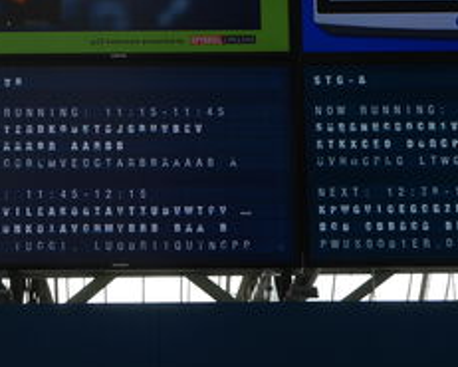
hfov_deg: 16.1
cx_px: 113
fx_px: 1614
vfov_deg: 12.7
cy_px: -64
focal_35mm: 119
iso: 200
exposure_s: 1/160
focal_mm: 22
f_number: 6.3
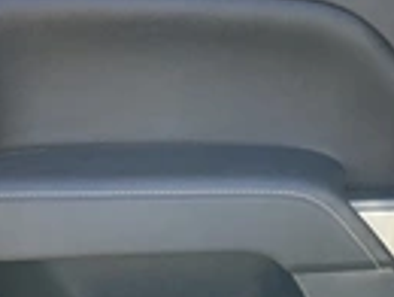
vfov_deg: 16.4
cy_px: 285
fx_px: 1015
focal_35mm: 89
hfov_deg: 21.3
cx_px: 379
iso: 25
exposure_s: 1/225
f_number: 1.8
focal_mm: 3
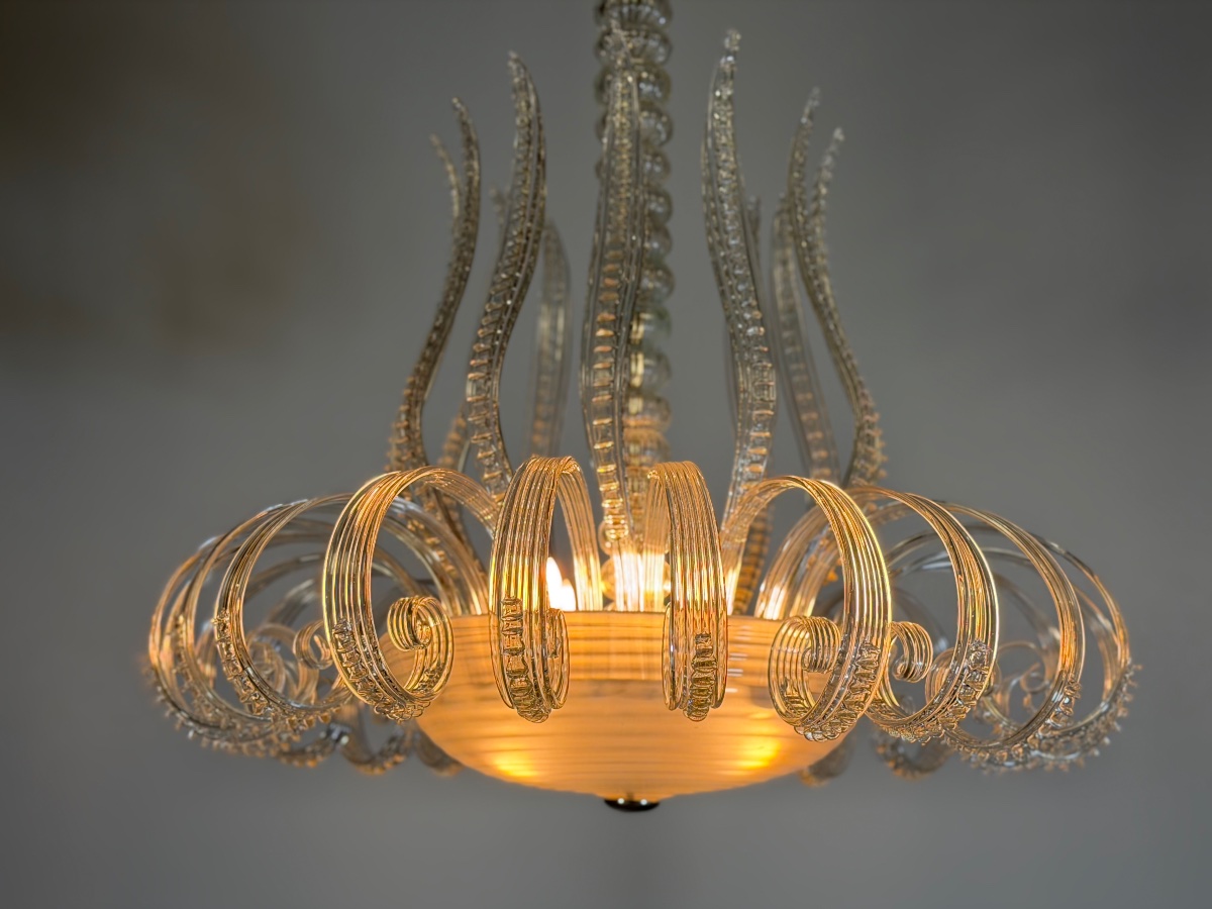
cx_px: 606
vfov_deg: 30.3
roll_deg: -0.7
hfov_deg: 39.7
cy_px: 454
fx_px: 1681
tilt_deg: +14.2
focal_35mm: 48
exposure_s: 1/100
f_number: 1.78
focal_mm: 6.76
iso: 50
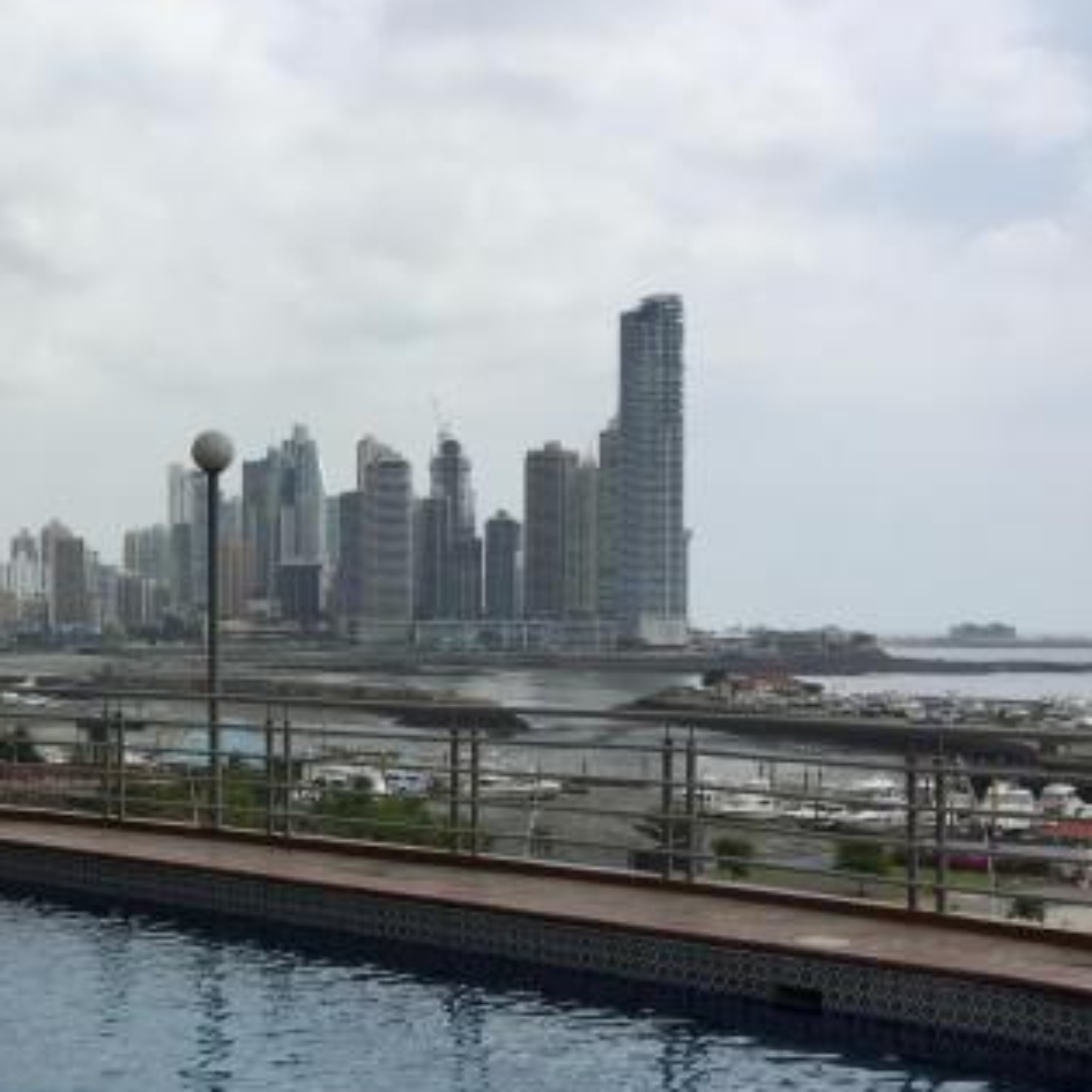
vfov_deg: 32.7
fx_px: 1856
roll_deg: -0.6
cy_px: 634
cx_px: 101
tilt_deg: -0.1
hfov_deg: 31.2
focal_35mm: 52
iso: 32
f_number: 2.2
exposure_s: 1/3049
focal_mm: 4.15
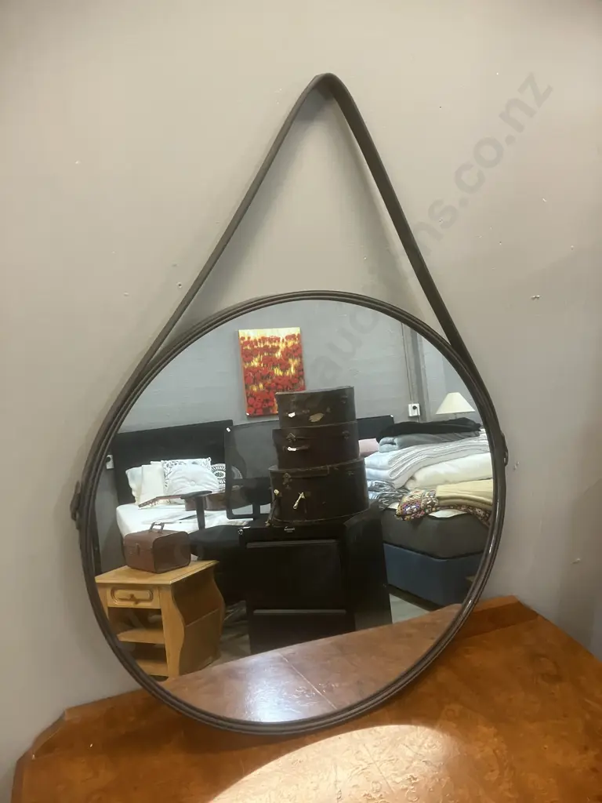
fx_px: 649
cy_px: 402
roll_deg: -1.1
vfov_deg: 63.4
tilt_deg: -15.0
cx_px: 301
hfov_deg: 49.7
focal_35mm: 28
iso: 200
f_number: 1.8
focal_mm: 3.99
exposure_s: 1/50
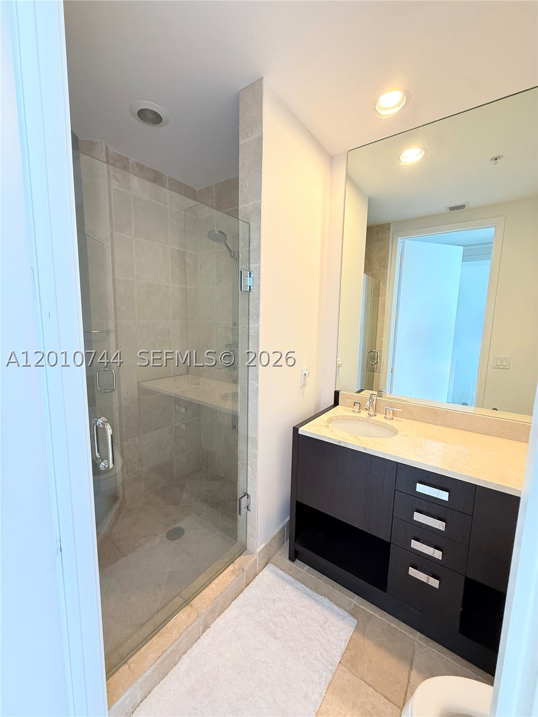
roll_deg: -1.6
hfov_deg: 85.7
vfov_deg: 102.1
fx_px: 290
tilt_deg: -7.1
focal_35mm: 14
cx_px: 269
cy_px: 358
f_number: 2.2
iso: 320
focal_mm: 2.22
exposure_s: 1/60
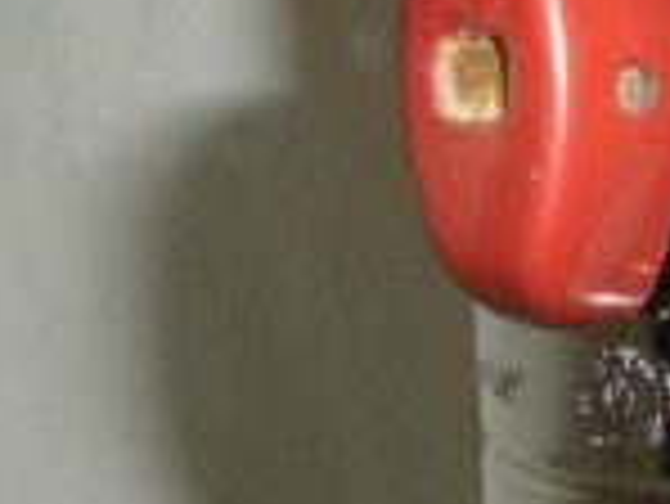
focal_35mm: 119
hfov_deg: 15.5
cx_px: 926
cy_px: 414
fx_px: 2305
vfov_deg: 12.4
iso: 200
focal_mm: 6.6
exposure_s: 1/30
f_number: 10
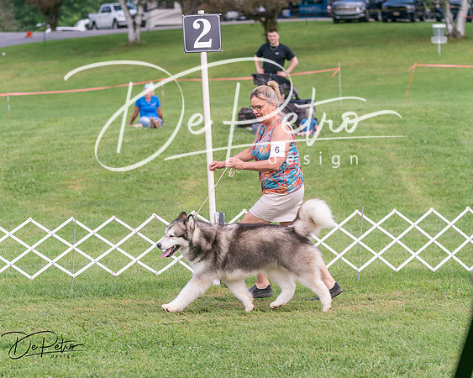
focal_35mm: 153
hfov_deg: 12.6
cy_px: 189
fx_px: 2143
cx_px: 236
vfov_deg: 10.1
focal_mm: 136
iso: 320
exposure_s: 1/1250
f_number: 5
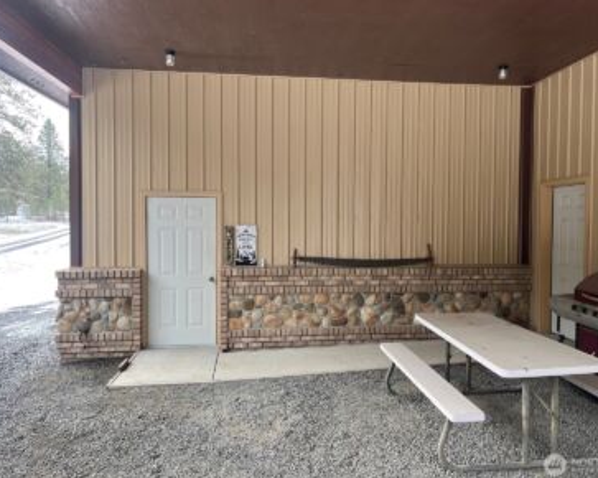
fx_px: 495
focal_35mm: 28
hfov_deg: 62.2
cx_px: 321
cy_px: 234
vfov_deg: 51.5
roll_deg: -0.1
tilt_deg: -2.4
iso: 40
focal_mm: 5.1
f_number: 1.6
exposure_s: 1/229
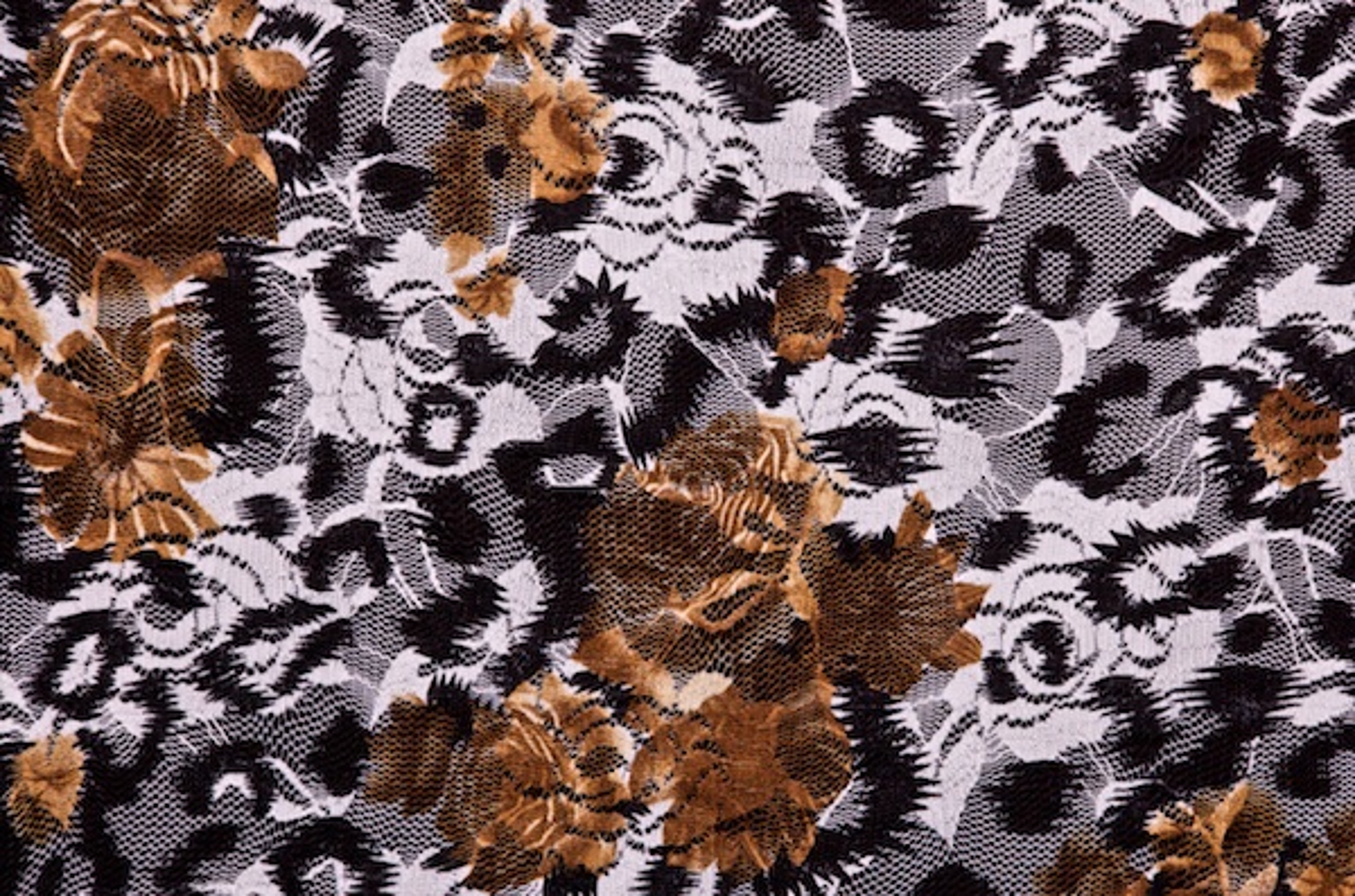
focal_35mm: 158
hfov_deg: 13.1
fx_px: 5914
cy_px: 448
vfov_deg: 8.7
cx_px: 678
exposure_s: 1/800
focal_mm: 105
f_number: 10
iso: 800
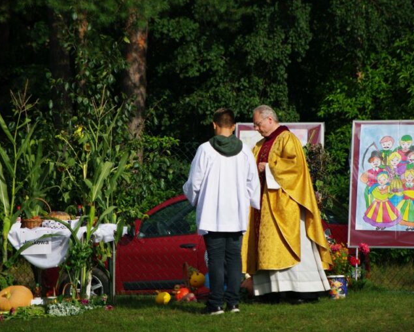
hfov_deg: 5.7
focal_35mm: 341
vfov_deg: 4.5
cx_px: 214
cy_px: 166
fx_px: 4180
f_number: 5.6
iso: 280
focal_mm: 200
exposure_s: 1/2000
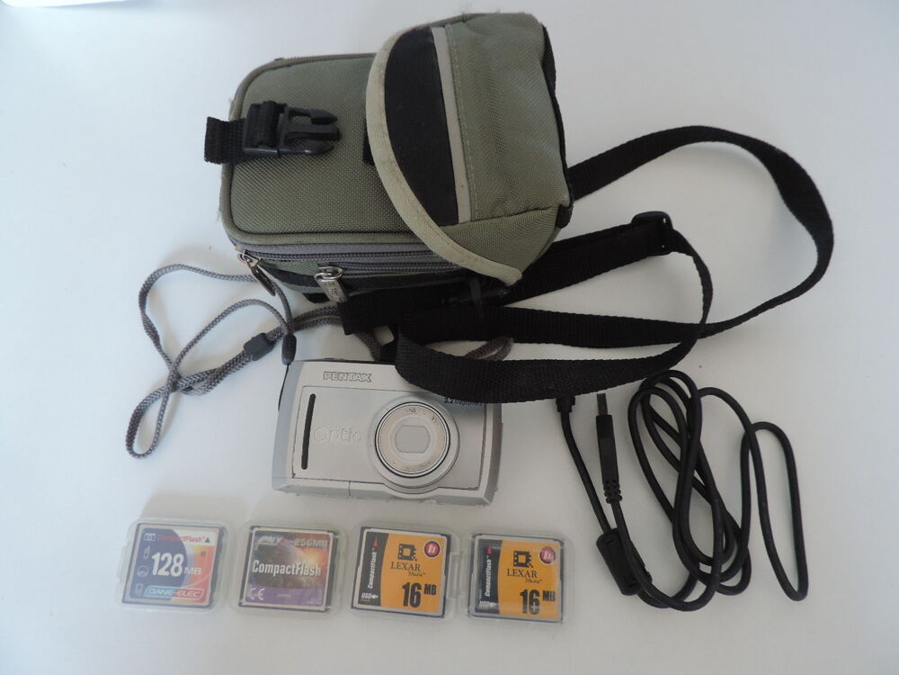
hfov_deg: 71.6
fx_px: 623
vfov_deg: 56.8
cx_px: 450
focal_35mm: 24
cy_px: 338
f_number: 3
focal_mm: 4.3
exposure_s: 1/15
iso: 400
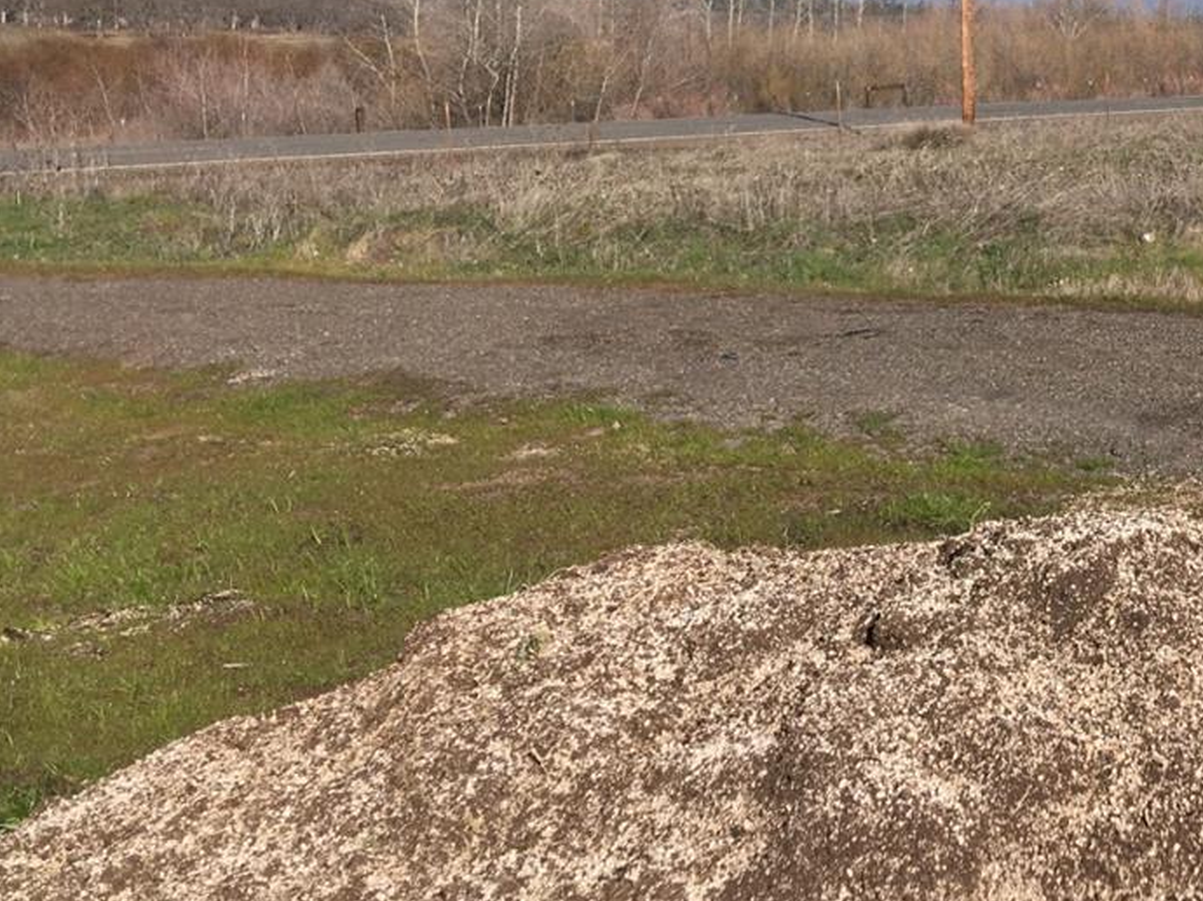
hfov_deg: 29.1
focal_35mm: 63
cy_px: 207
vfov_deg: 23.0
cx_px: 1154
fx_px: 2189
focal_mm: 4.15
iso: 25
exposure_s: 1/1603
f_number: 2.2
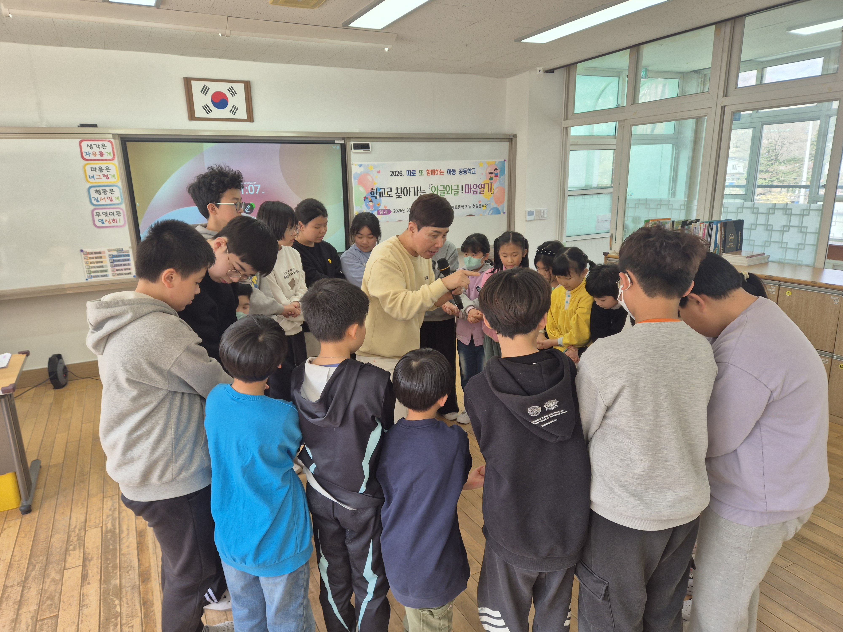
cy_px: 316
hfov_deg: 73.9
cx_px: 422
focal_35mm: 23
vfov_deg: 58.9
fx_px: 560
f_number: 1.8
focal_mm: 5.4
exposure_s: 1/120
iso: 32
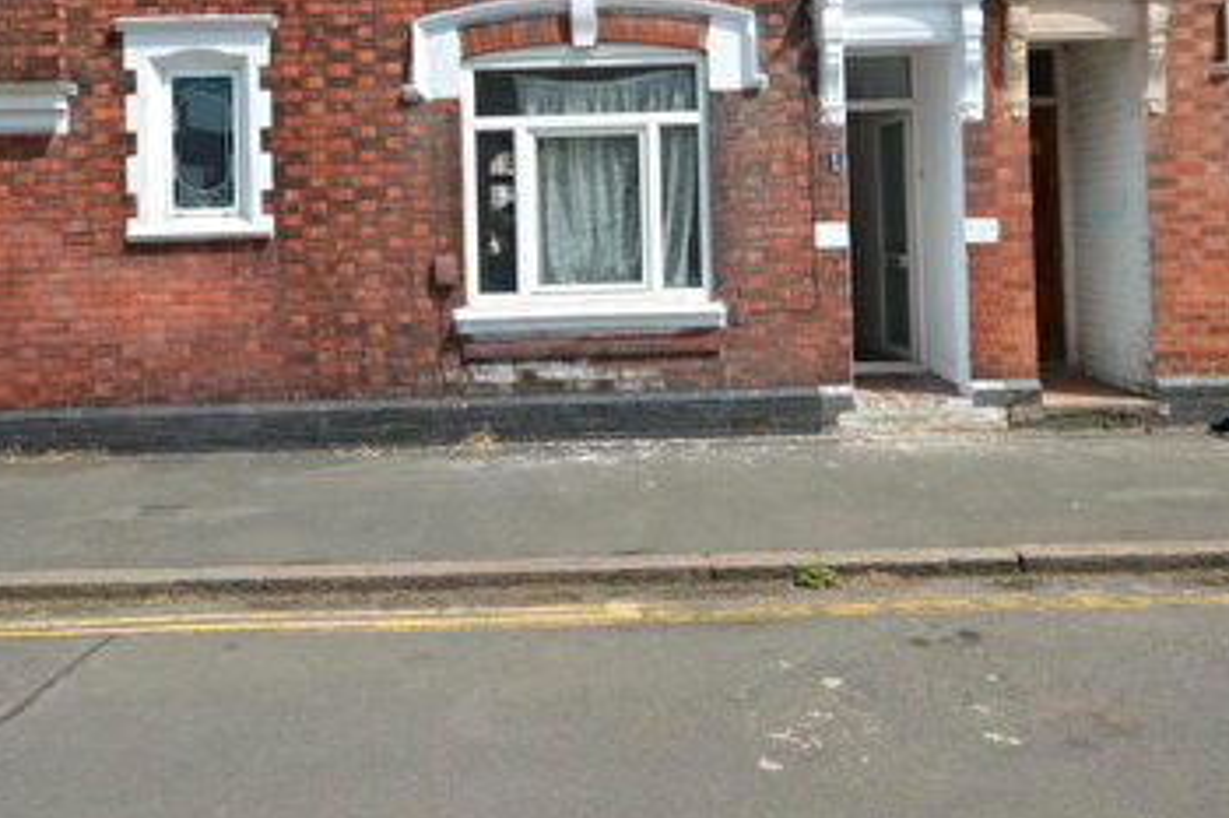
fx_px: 1024
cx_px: 579
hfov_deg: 61.9
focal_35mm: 30
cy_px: 186
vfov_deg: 42.0
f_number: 8
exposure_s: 1/250
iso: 125
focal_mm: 10
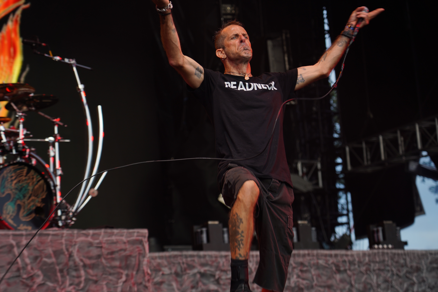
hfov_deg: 20.8
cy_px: 146
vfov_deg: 14.0
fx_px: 1192
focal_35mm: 98
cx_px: 219
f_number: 4
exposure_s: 1/125
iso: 125
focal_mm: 98
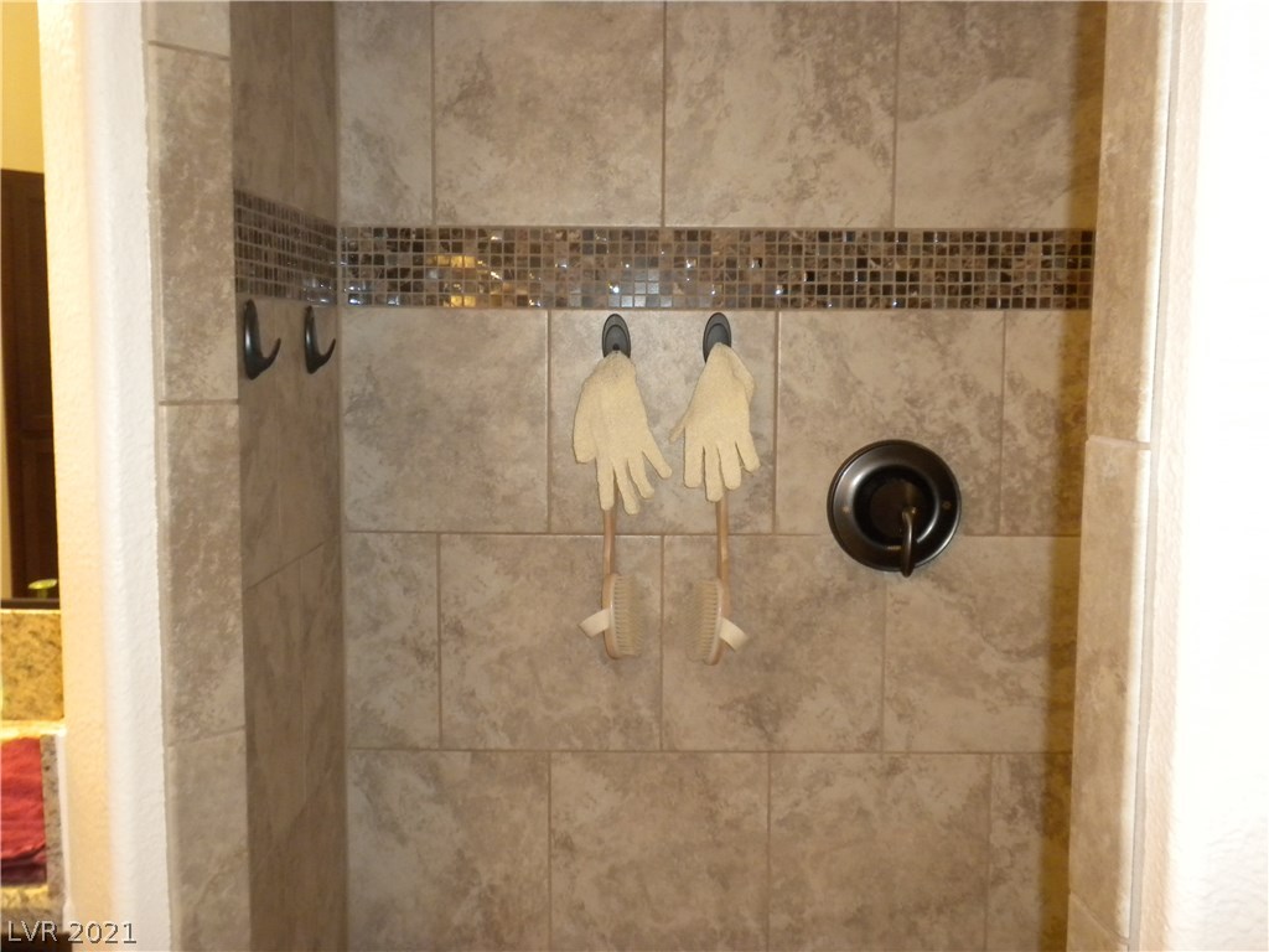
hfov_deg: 50.1
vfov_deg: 38.7
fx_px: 1356
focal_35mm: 37
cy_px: 476
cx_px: 634
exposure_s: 1/30
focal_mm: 6.6
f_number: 3.5
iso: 400
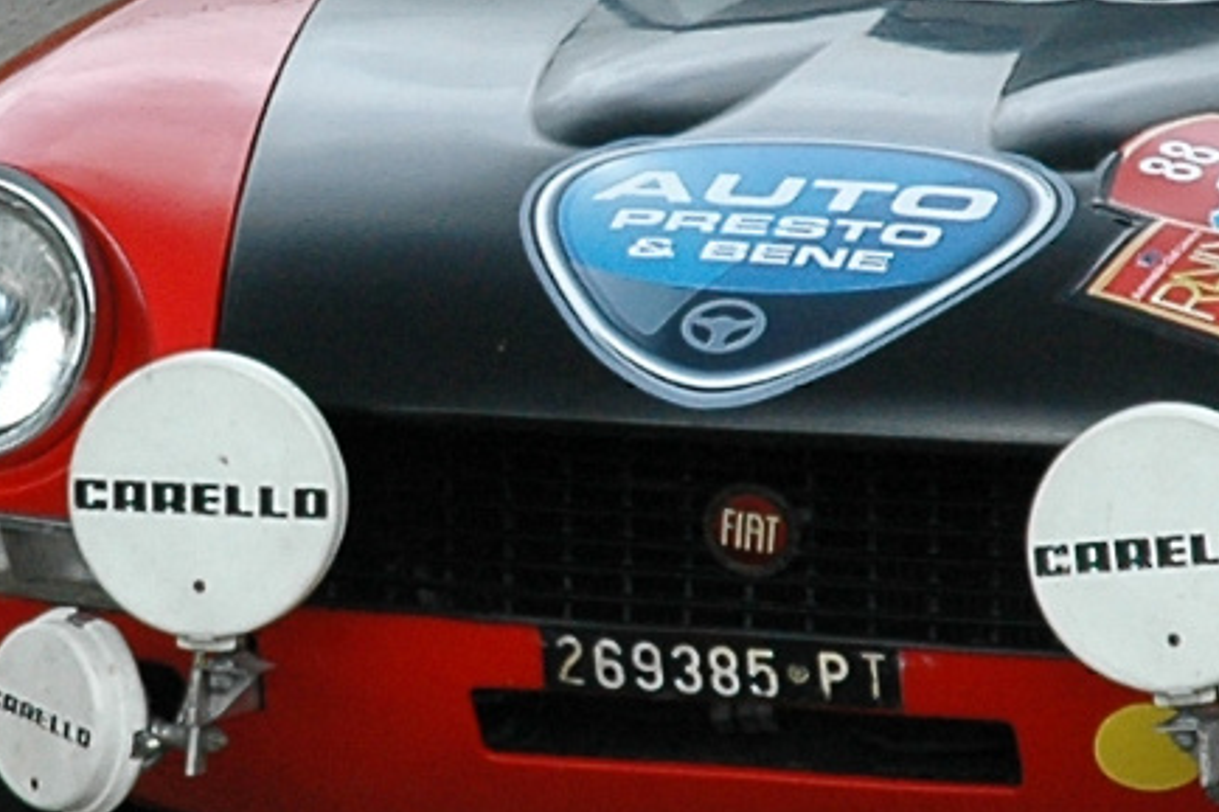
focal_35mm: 290
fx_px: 9815
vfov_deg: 4.7
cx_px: 1062
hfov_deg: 7.1
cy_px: 166
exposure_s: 1/640
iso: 400
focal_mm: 70
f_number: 5
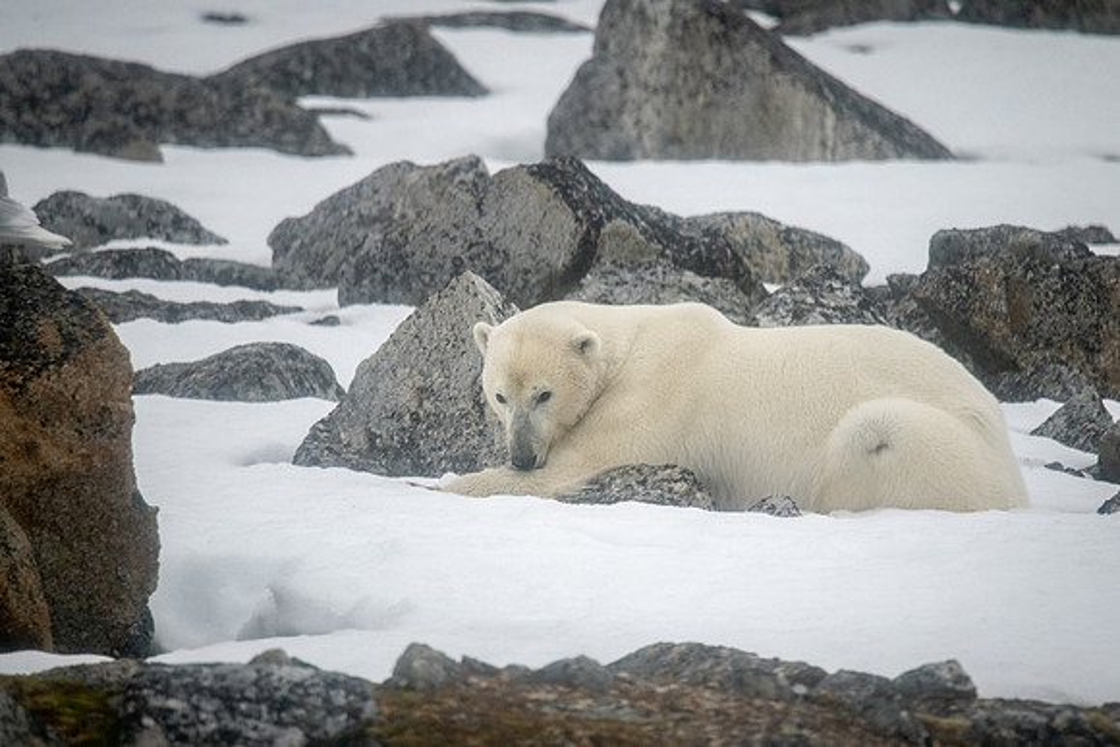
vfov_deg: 2.1
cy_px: 417
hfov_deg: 3.1
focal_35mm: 670
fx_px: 20855
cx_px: 626
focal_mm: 600
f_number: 6.3
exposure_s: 1/2000
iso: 3200
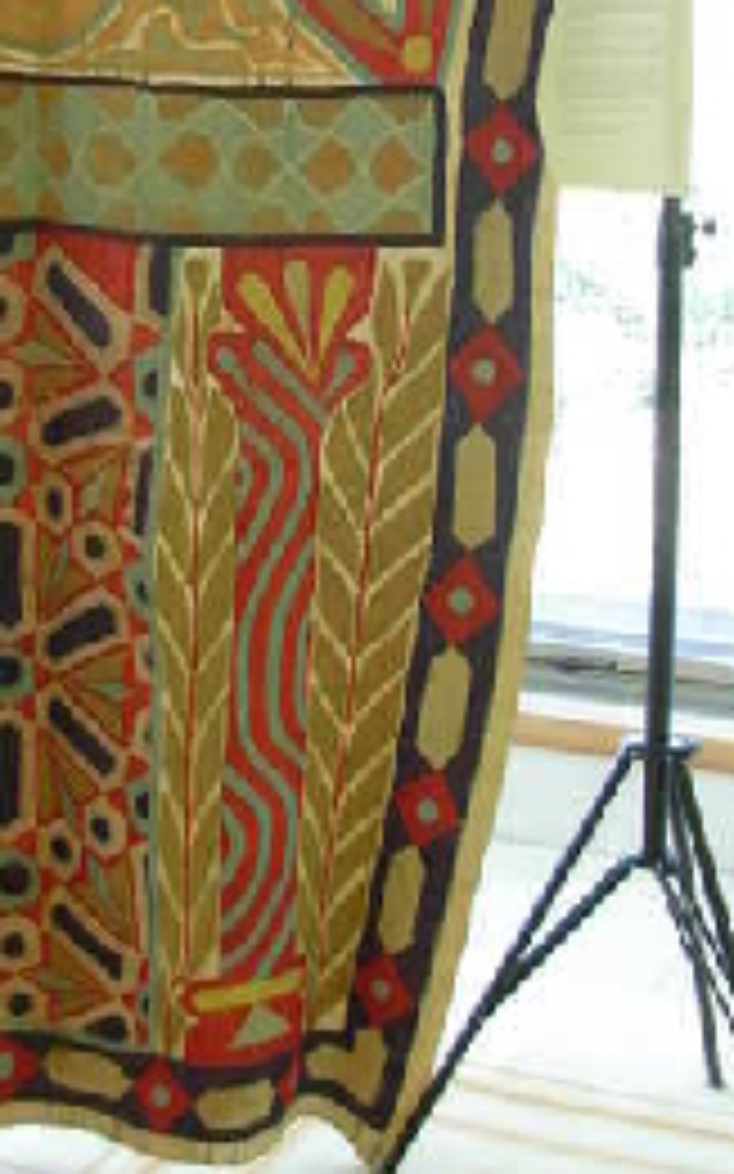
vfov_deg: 27.1
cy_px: 180
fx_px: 2370
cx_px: 86
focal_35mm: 74
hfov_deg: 17.4
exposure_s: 1/23.9
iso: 79
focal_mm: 6.3
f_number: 2.9
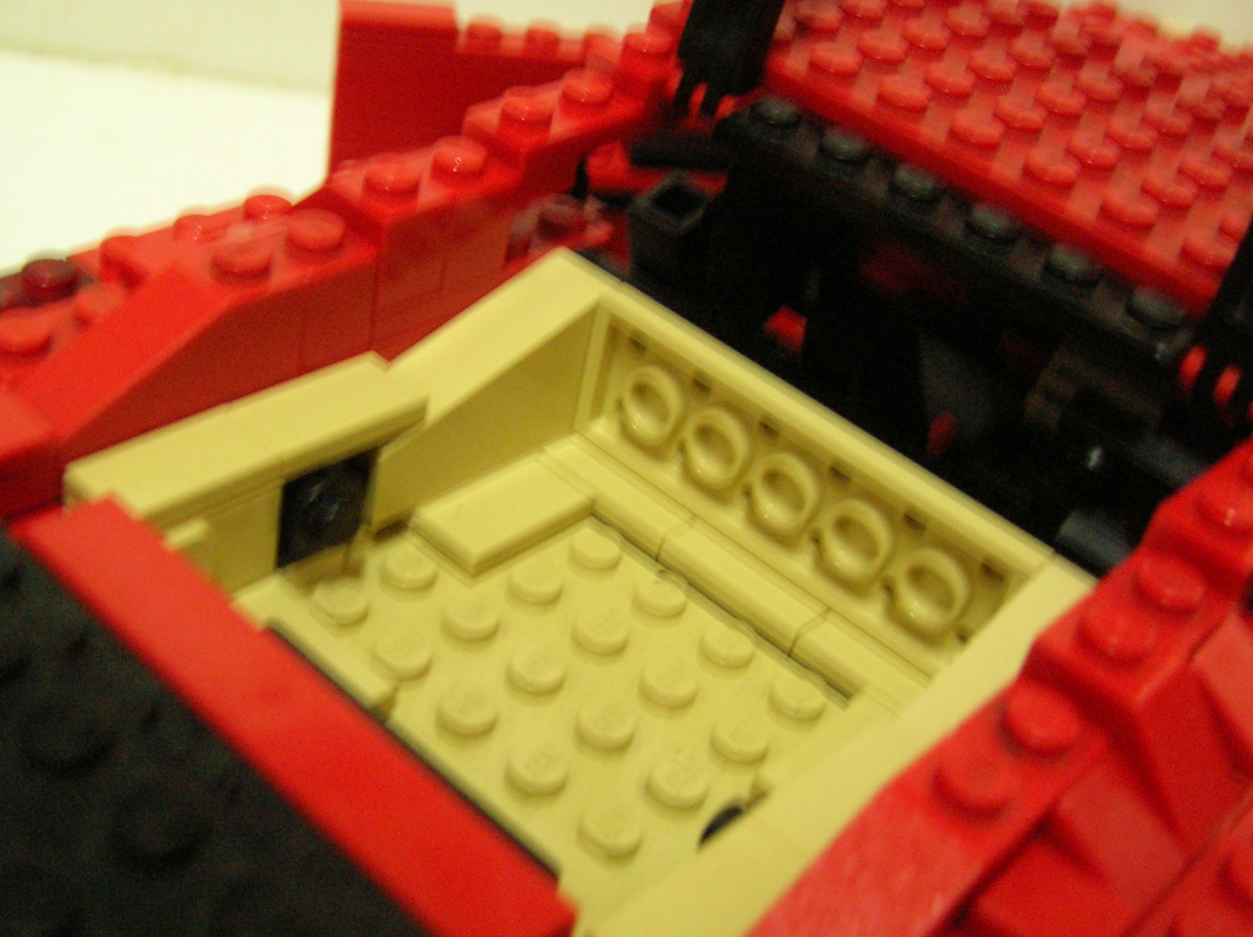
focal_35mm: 44
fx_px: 1591
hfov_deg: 42.9
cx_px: 571
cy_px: 518
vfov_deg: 32.8
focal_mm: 5.7
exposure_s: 1/3.9
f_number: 2.9
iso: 187
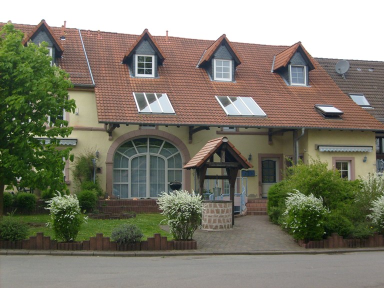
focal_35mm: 43
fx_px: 477
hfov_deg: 43.9
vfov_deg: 33.6
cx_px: 192
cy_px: 144
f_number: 7.7
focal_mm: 7.2
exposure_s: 1/90
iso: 80
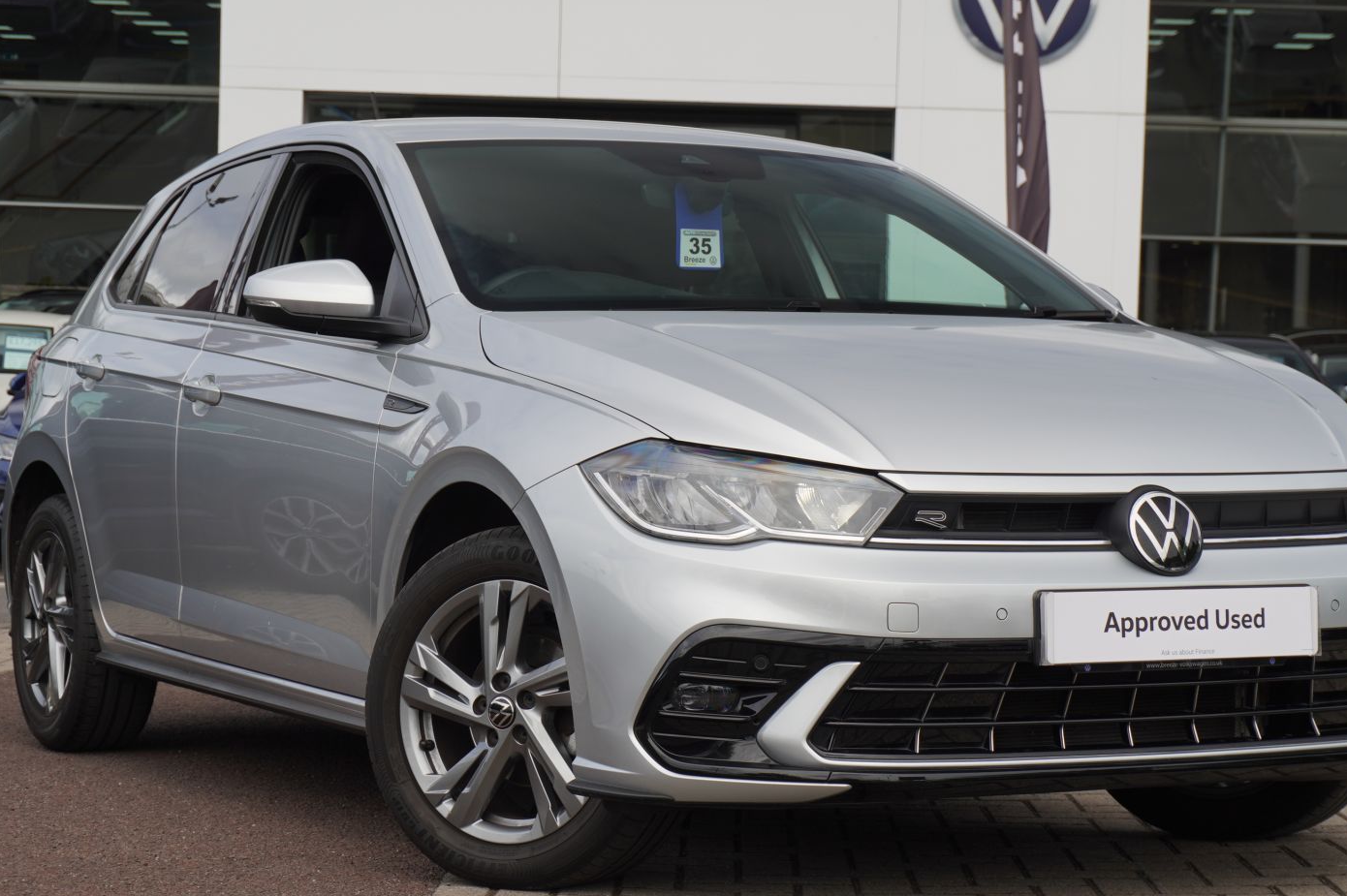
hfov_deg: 24.0
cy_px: 497
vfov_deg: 16.1
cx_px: 725
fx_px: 3163
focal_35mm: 85
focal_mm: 49
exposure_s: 1/250
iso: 100
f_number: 7.1
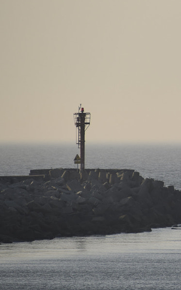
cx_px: 334
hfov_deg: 1.9
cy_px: 133
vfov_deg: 3.1
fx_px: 5340
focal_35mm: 676
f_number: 6
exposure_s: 1/1000
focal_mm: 165
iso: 200
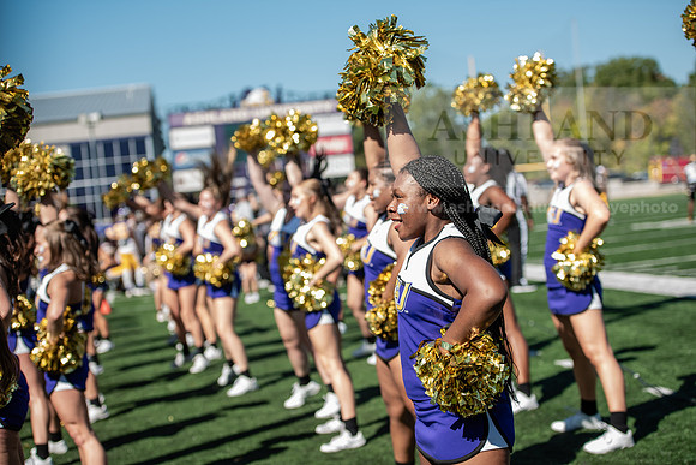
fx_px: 1354
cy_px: 232
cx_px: 348
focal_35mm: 70
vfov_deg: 19.5
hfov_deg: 28.8
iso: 100
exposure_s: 1/640
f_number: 3.2
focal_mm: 70
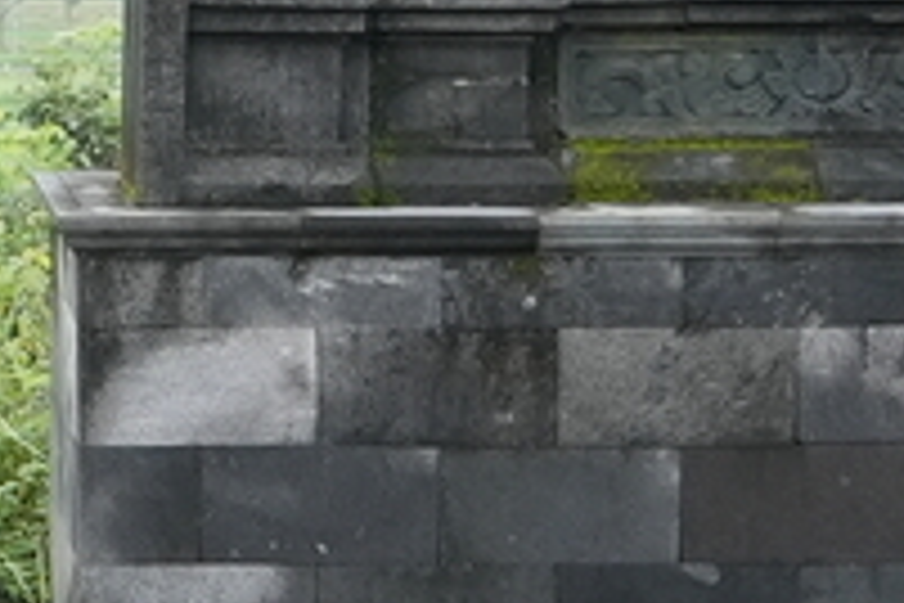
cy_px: 205
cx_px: -99
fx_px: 4846
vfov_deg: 7.1
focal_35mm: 193
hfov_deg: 10.5
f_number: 4
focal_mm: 24
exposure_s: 1/640
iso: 1000
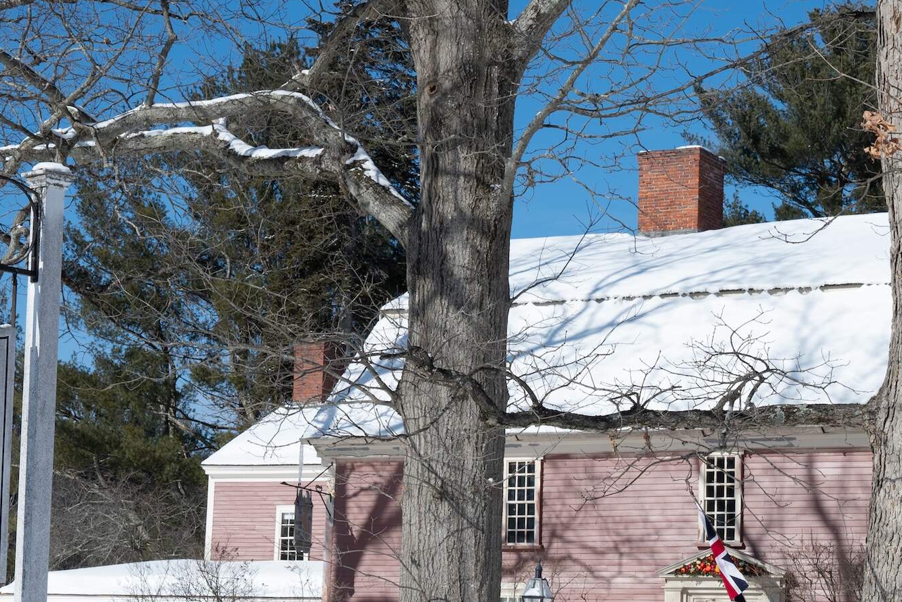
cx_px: 539
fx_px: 2356
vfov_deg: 14.5
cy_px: 477
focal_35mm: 94
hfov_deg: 21.6
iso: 64
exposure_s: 1/200
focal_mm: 42
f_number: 10
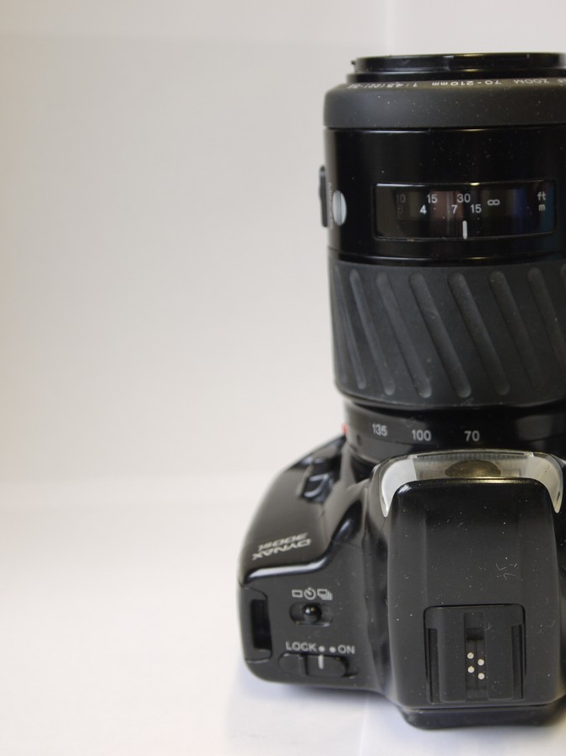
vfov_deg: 32.7
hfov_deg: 24.1
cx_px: 504
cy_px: 379
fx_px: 1287
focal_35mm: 59
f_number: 4.2
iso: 160
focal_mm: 22
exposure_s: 1/30
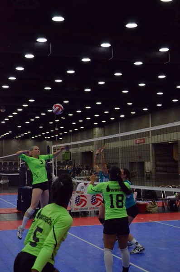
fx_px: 452
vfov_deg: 33.5
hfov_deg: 22.5
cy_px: 136
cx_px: 90
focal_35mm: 60
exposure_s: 1/1250
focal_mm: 40
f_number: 5.3
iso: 6400
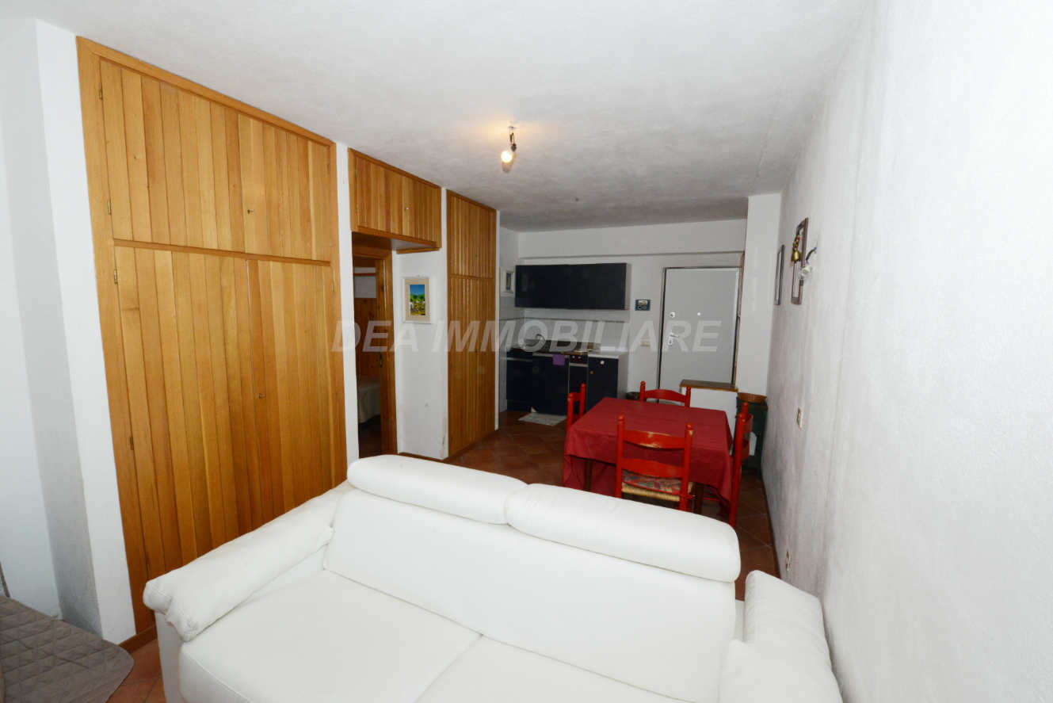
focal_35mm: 14
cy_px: 352
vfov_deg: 81.3
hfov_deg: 104.2
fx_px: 410
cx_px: 526
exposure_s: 1/60
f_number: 22
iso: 2200
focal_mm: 14
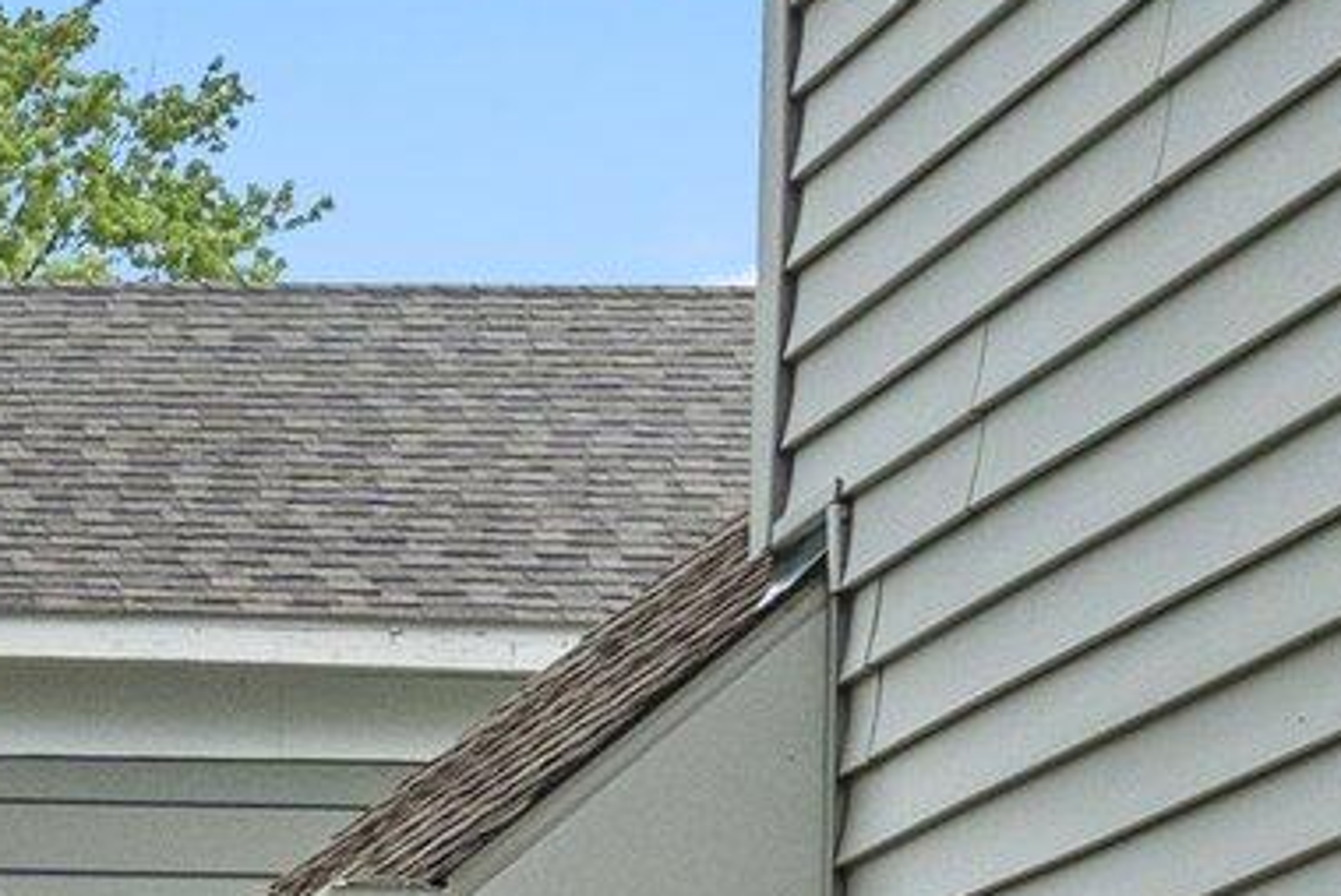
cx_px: -1514
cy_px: 1963
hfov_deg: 9.1
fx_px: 7828
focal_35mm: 210
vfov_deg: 6.3
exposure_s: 1/60
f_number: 11
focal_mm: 26
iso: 400
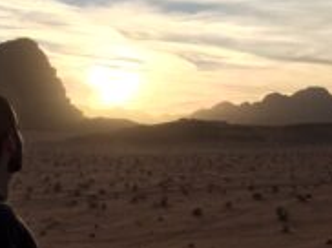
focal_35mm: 66
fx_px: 632
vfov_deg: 21.8
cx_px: 270
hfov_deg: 28.7
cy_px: 212
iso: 32
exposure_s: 1/2053
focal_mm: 4.12
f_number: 2.2
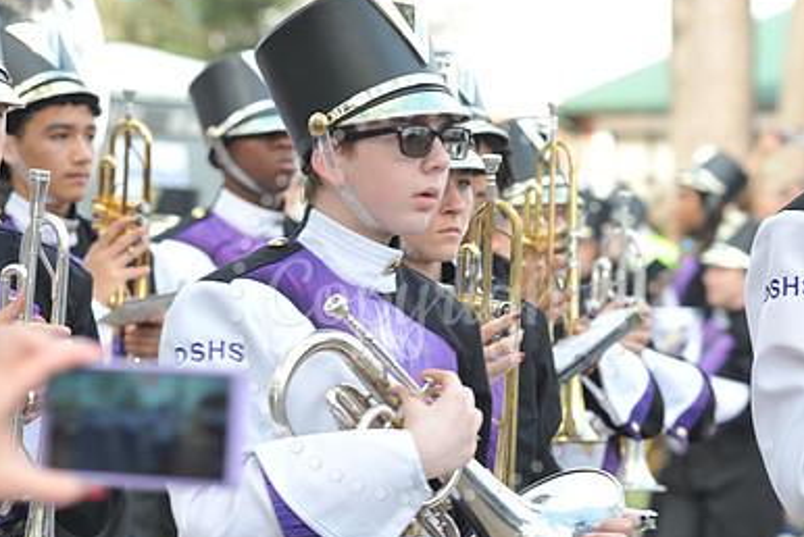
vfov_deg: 4.6
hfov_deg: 6.9
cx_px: 429
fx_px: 6705
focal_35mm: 300
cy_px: 304
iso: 250
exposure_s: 1/80
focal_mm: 200
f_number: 9
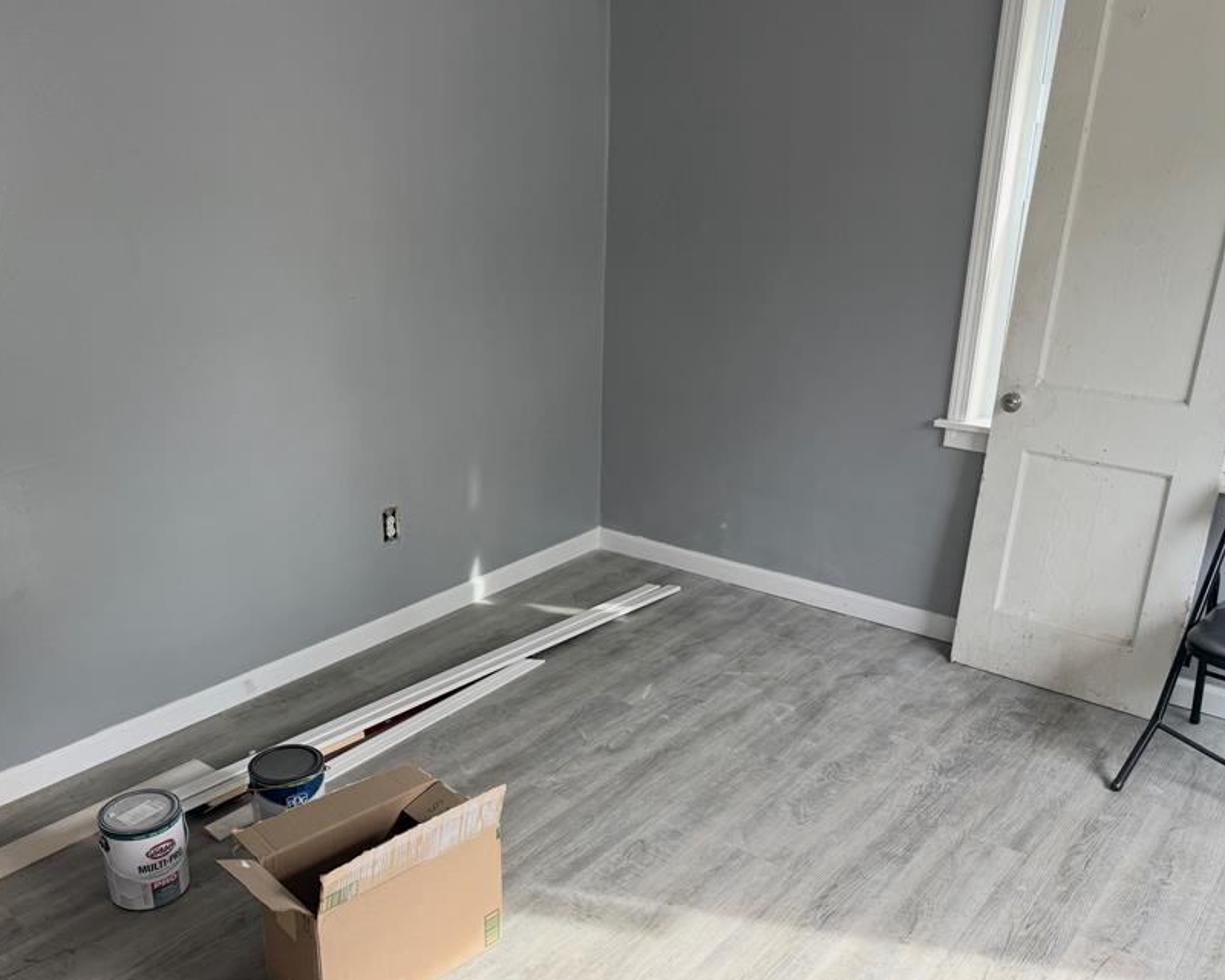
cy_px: 574
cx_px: 533
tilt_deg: -21.2
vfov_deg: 48.3
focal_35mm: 30
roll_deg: +1.7
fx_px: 1088
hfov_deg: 58.6
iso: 125
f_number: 1.78
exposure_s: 1/121
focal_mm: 6.76
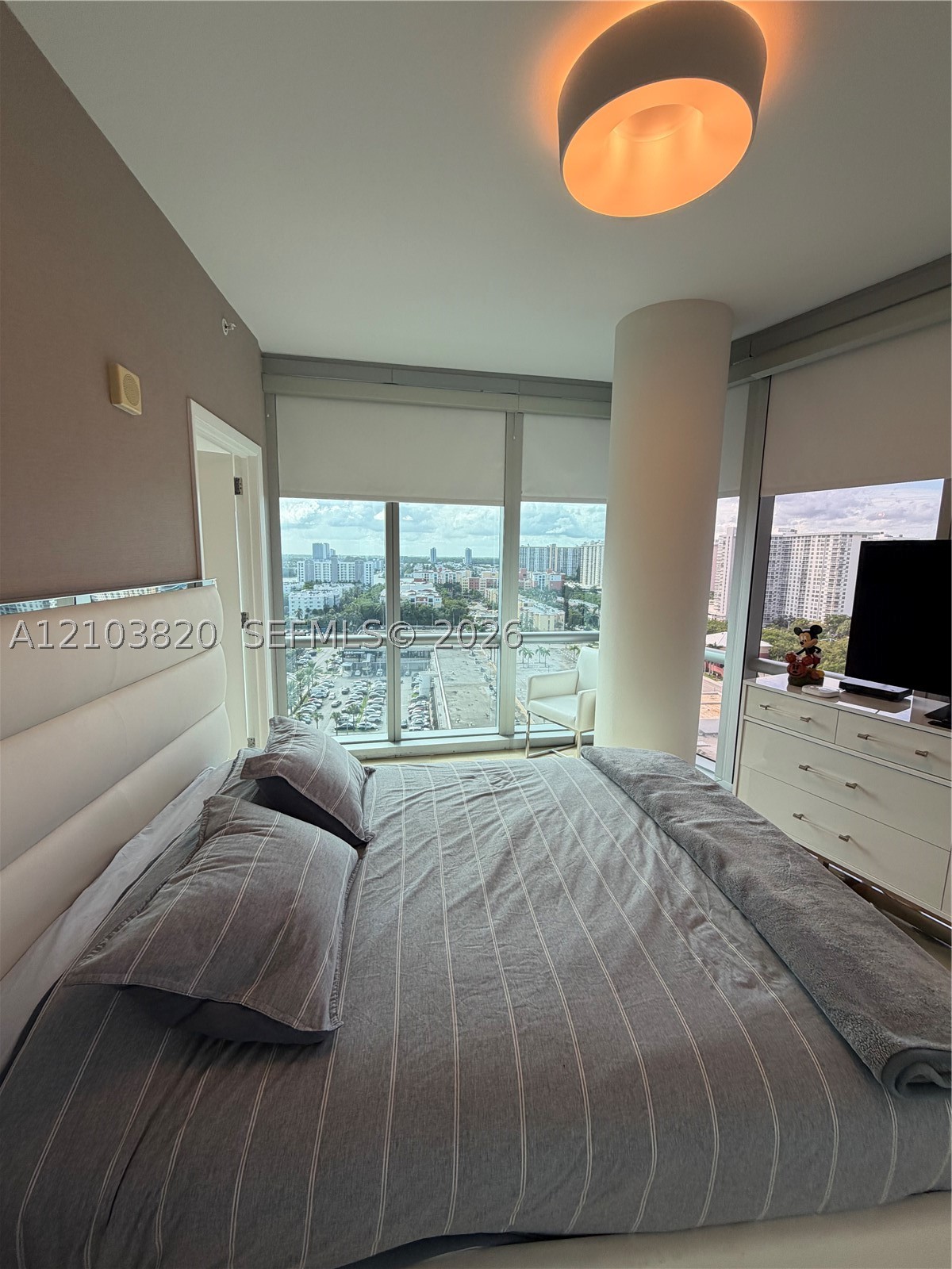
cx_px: 476
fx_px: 513
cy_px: 634
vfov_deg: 102.1
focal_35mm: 14
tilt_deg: -8.0
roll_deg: -1.0
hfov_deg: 85.7
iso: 50
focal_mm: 2.22
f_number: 2.2
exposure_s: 1/139
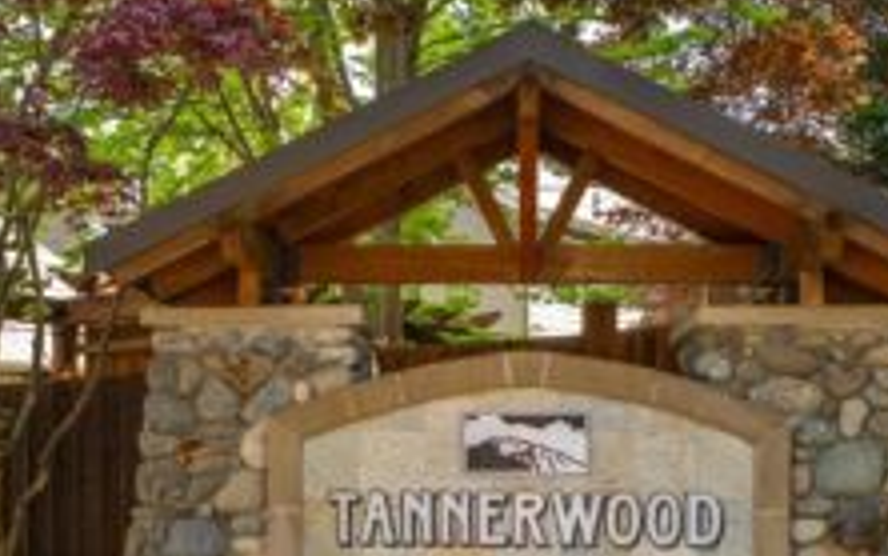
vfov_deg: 28.5
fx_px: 1065
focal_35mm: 44
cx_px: 528
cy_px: 454
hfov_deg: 45.0
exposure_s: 1/30
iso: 160
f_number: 7.1
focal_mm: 24
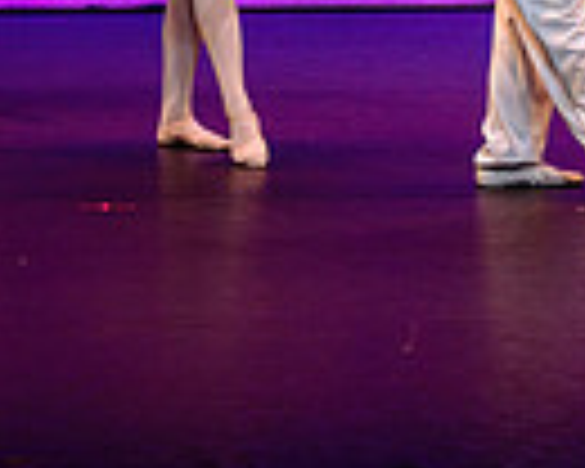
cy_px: -376
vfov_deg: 3.3
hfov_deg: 4.2
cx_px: 868
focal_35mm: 462
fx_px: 7999
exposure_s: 1/640
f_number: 2.8
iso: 1250
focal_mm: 110
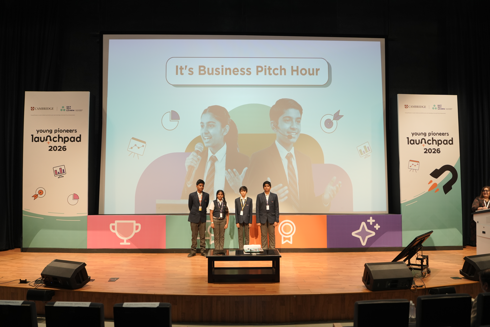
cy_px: 164
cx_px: 245
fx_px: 381
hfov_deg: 65.5
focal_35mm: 28
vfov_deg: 46.4
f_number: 2
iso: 1000
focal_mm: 28
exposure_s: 1/250
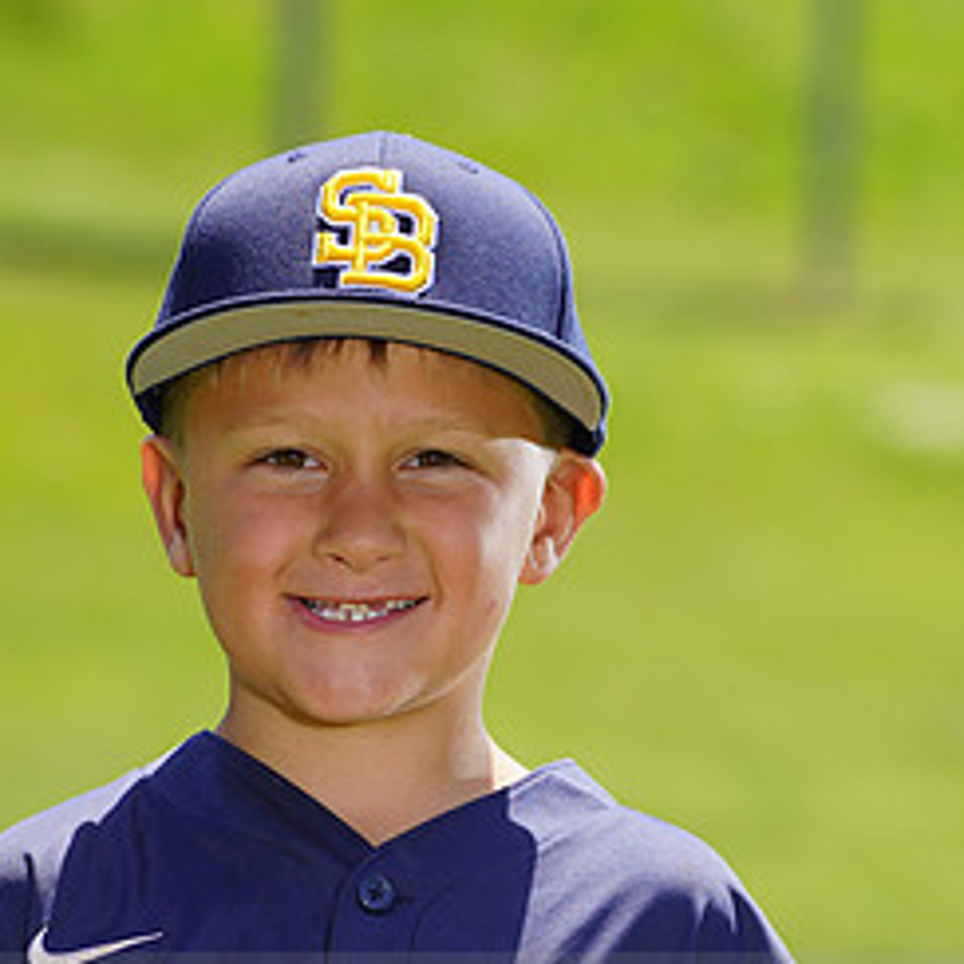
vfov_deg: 3.8
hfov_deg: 3.8
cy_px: 1007
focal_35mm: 457
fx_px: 14399
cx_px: 334
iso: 100
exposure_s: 1/250
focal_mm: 226
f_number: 7.1
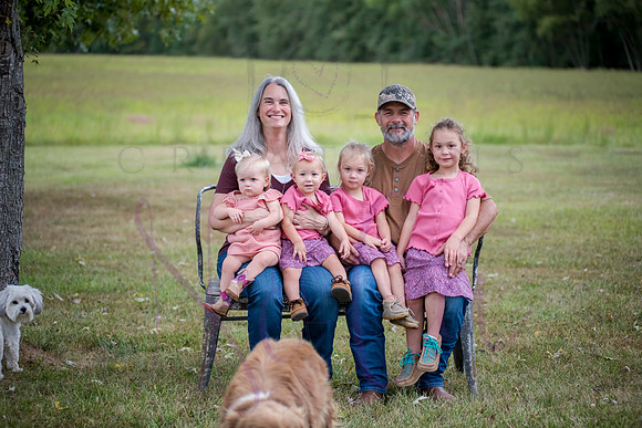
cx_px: 321
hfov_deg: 25.4
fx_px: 1427
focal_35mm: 80
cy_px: 214
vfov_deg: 17.1
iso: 400
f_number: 3.2
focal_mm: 80
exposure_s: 1/640
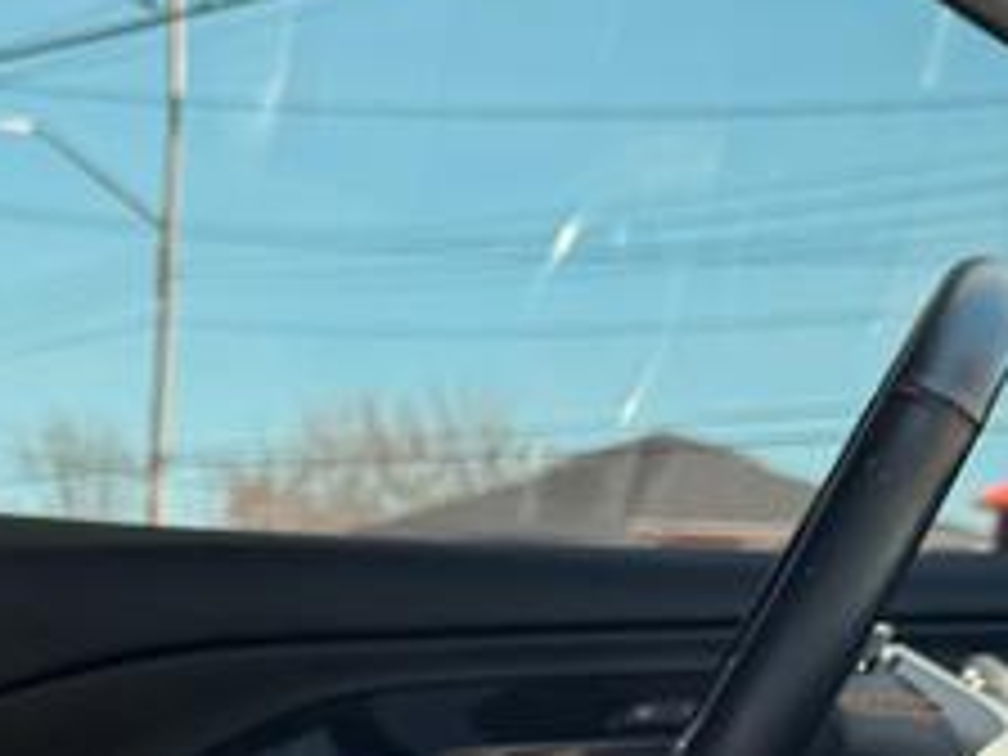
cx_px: -526
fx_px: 3989
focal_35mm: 137
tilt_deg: -9.6
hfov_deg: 13.5
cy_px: 1395
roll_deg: -2.1
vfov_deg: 10.2
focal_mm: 6.76
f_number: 1.78
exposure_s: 1/757
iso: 100
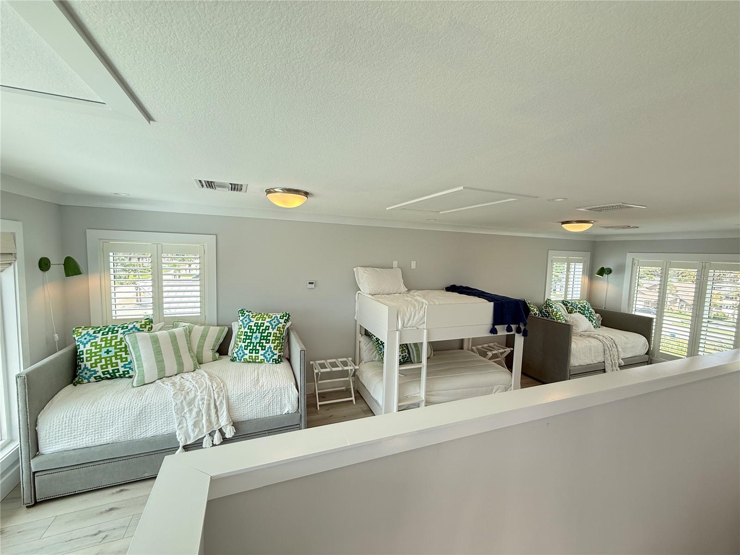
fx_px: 299
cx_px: 370
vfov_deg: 85.7
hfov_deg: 102.1
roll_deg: -2.6
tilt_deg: -4.6
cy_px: 278
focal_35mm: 14
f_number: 2.2
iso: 80
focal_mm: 2.22
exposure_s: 1/120
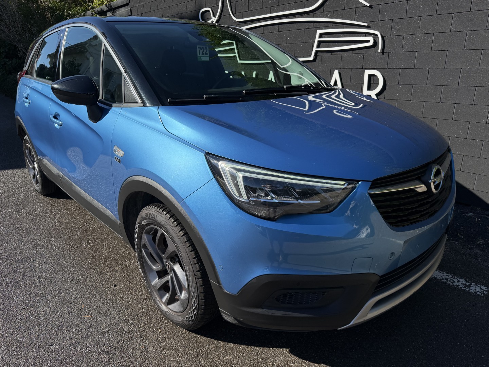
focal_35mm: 24
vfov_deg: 56.8
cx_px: 244
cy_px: 184
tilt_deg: -19.1
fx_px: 339
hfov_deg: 71.6
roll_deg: +1.9
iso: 80
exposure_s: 1/6711
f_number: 1.78
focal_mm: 6.76
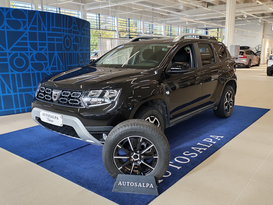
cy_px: 102
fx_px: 260
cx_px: 136
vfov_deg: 42.9
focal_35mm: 33
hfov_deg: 55.4
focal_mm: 6.12
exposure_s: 1/100
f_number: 1.9
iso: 200
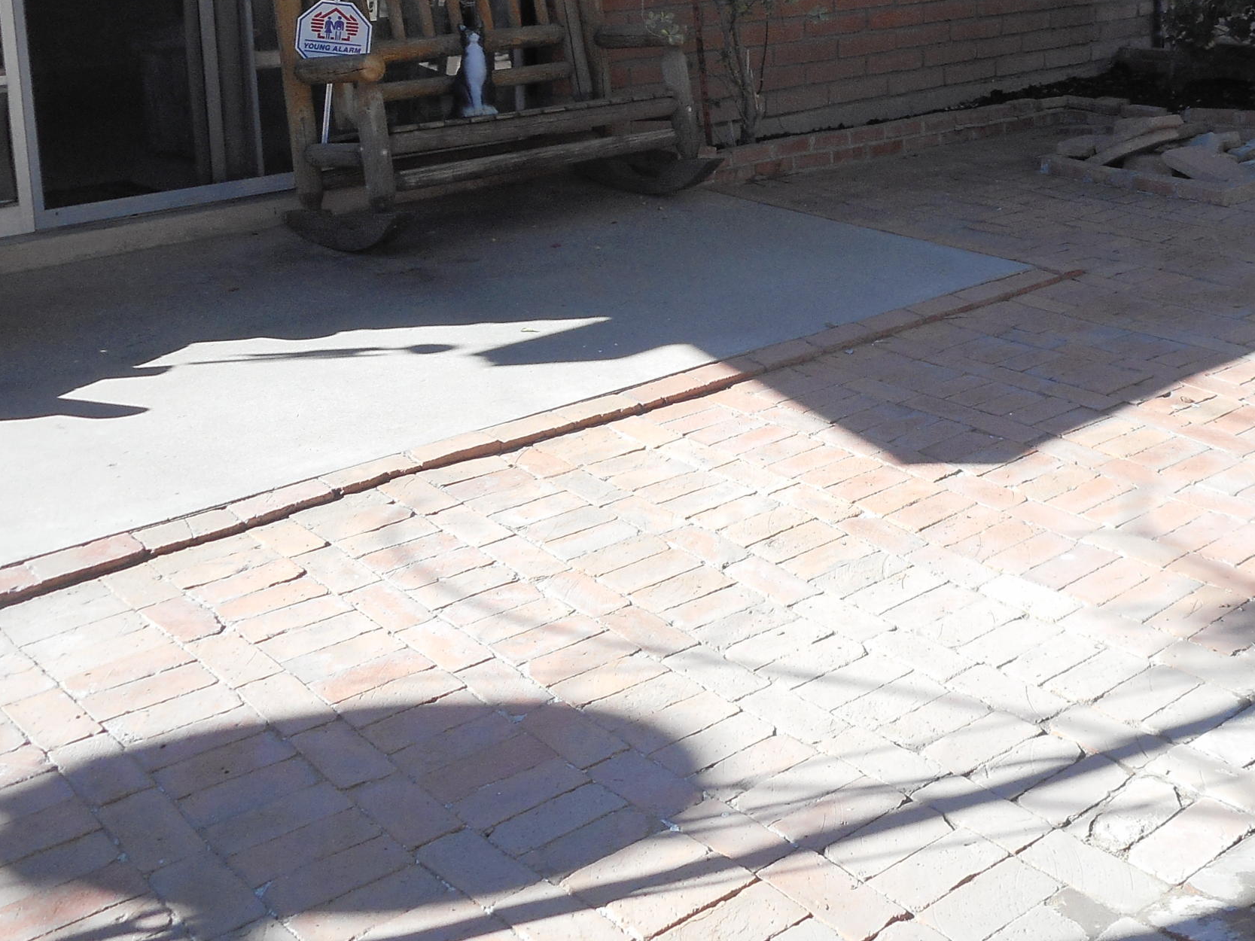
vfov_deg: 31.1
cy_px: 150
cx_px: 838
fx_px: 1631
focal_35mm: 45
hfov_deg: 41.5
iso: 80
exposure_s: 1/200
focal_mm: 4.5
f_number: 3.7
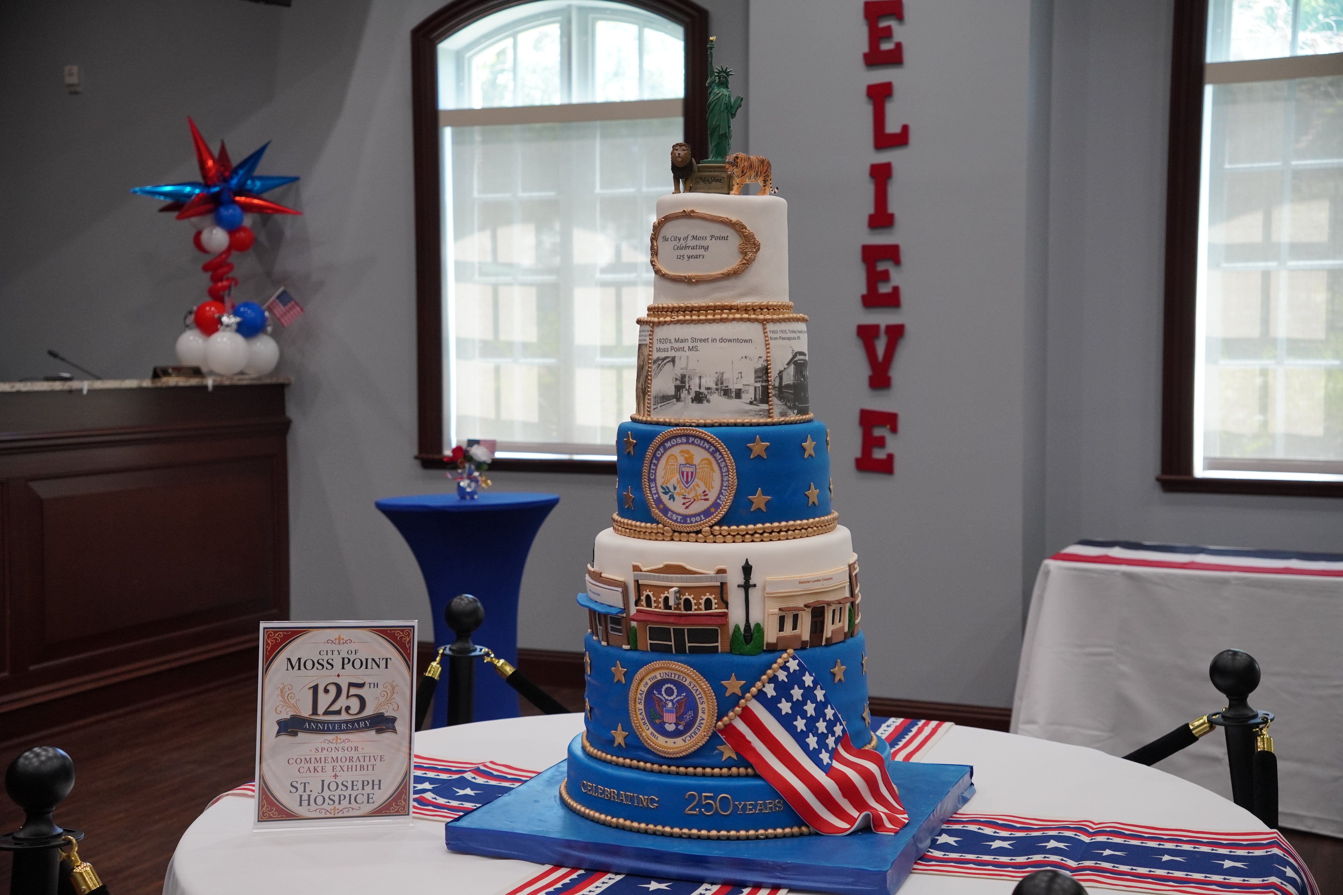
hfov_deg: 41.5
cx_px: 672
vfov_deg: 28.3
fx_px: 1774
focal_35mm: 48
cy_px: 448
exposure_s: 1/160
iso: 1000
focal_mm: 31.7
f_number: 4
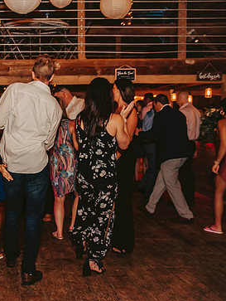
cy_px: 153
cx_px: -4
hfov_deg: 27.8
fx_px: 426
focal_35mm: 49
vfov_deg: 38.9
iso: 1250
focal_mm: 28
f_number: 2.8
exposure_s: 1/125
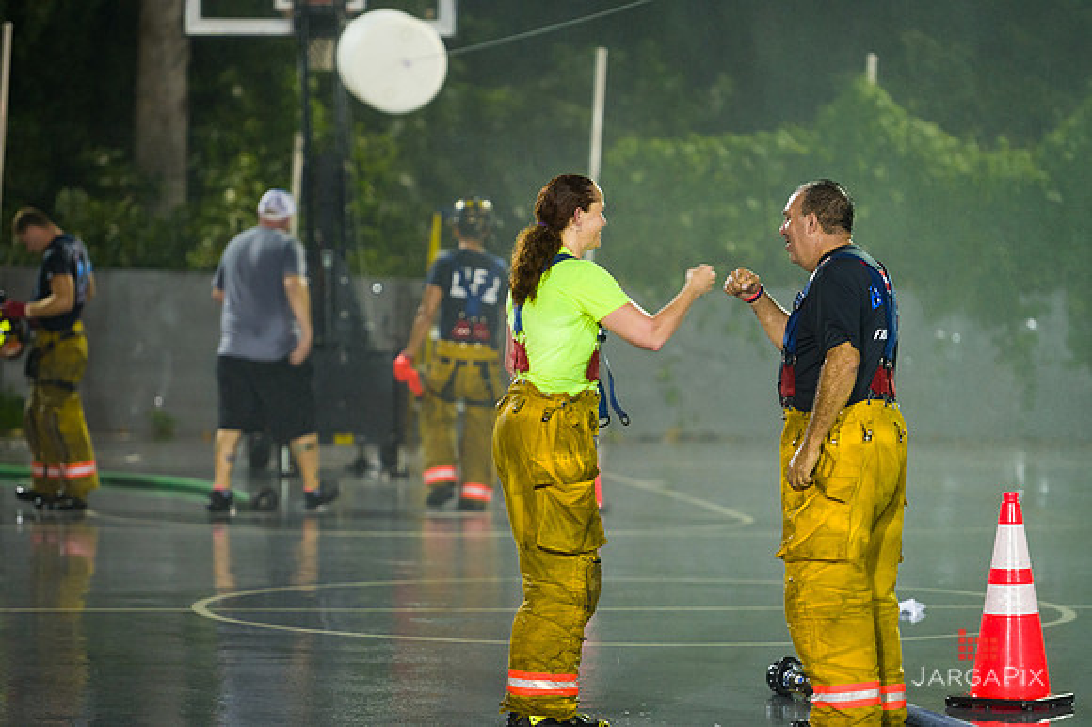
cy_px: 364
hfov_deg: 12.5
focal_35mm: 165
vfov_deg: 8.3
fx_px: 5002
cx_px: 546
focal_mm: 165
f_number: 3.2
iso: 1600
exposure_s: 1/125
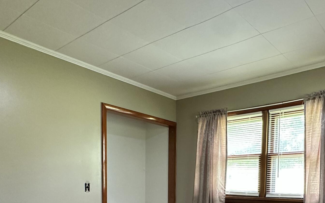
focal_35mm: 33
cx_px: 204
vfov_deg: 34.4
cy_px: 209
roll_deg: -1.8
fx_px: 292
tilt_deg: -3.8
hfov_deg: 57.4
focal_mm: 2.22
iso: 400
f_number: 2.2
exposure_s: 1/60
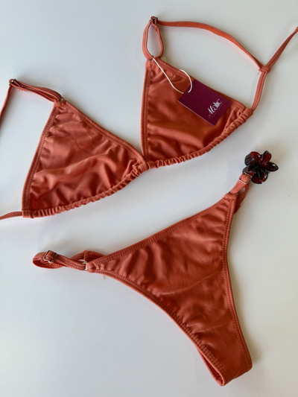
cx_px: 149
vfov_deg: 71.6
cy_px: 198
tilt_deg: -78.7
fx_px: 275
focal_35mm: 24
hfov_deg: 56.8
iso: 50
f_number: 1.78
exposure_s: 1/121
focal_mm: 6.76
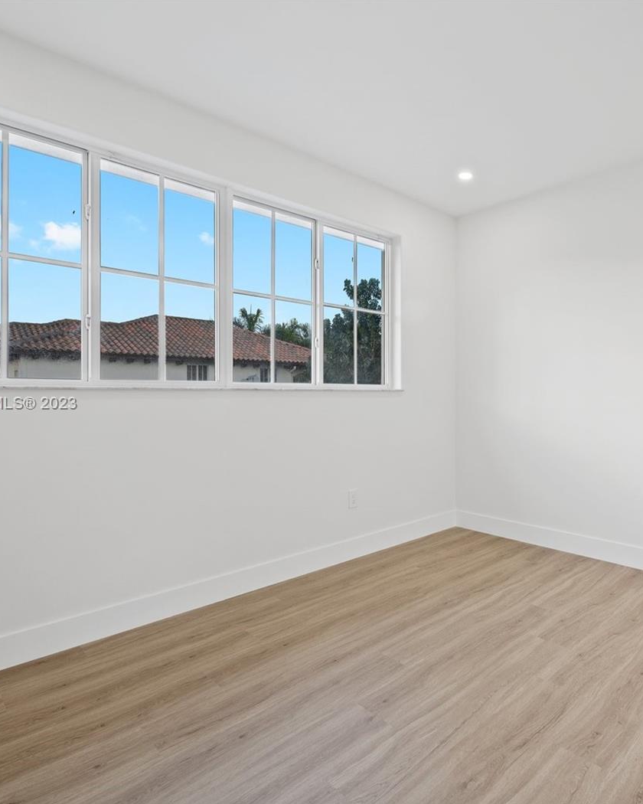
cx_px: 444
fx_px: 476
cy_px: 405
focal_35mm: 20
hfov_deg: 65.7
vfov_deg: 80.4
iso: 200
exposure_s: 1/8
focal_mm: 14
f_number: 8
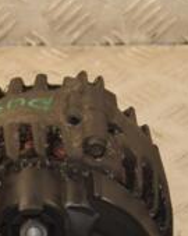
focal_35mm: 225
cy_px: 271
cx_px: 77
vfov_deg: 8.5
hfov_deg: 6.9
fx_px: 1564
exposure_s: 1/200
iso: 800
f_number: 5.6
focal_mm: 45
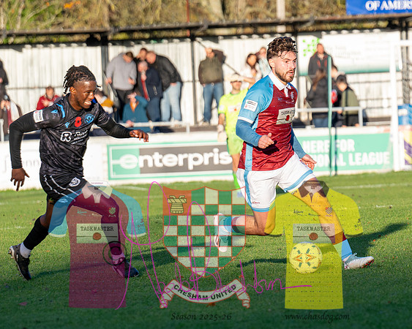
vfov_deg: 3.5
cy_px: 196
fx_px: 5432
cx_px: 435
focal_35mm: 446
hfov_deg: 4.3
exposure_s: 1/2500
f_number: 4
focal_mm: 150
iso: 800
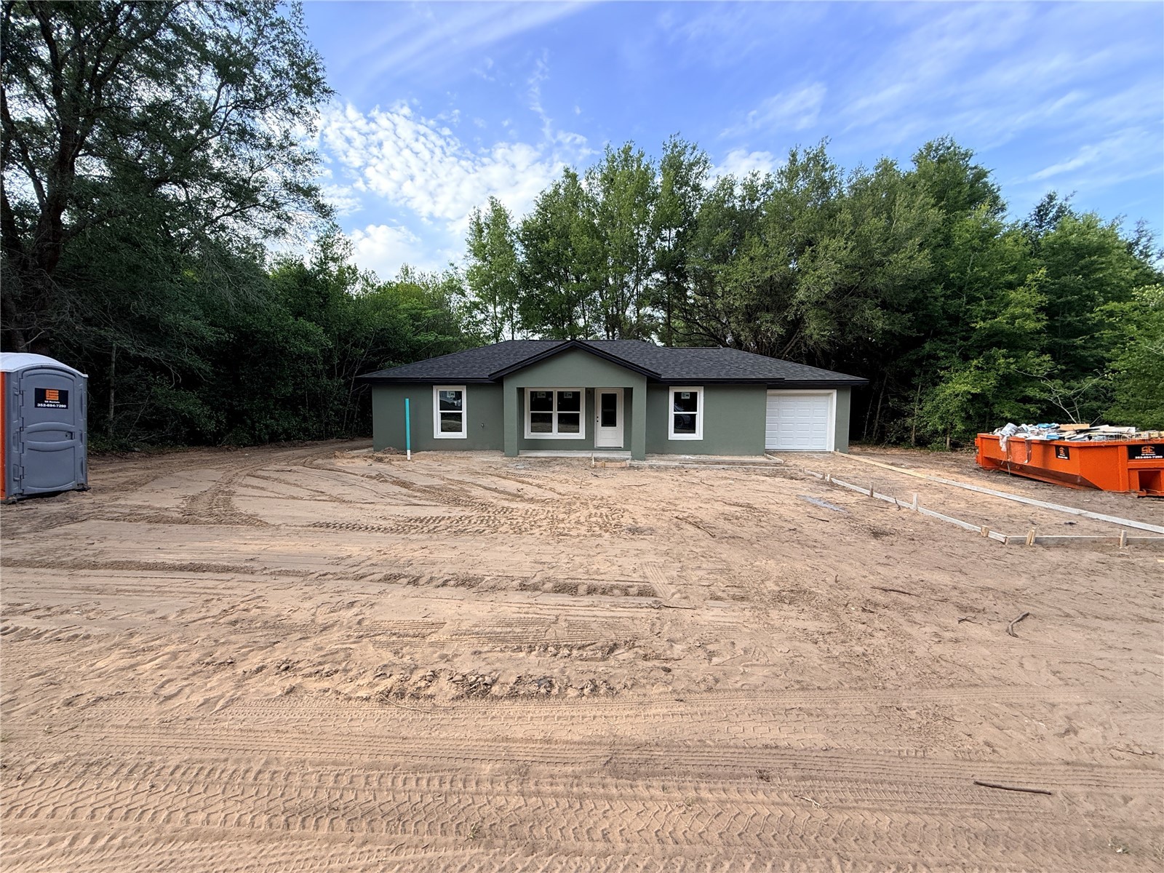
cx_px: 582
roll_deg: -0.3
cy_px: 436
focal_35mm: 14
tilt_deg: -3.7
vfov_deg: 85.7
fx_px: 471
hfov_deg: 102.1
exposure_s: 1/472
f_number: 2.2
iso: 64
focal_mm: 2.22
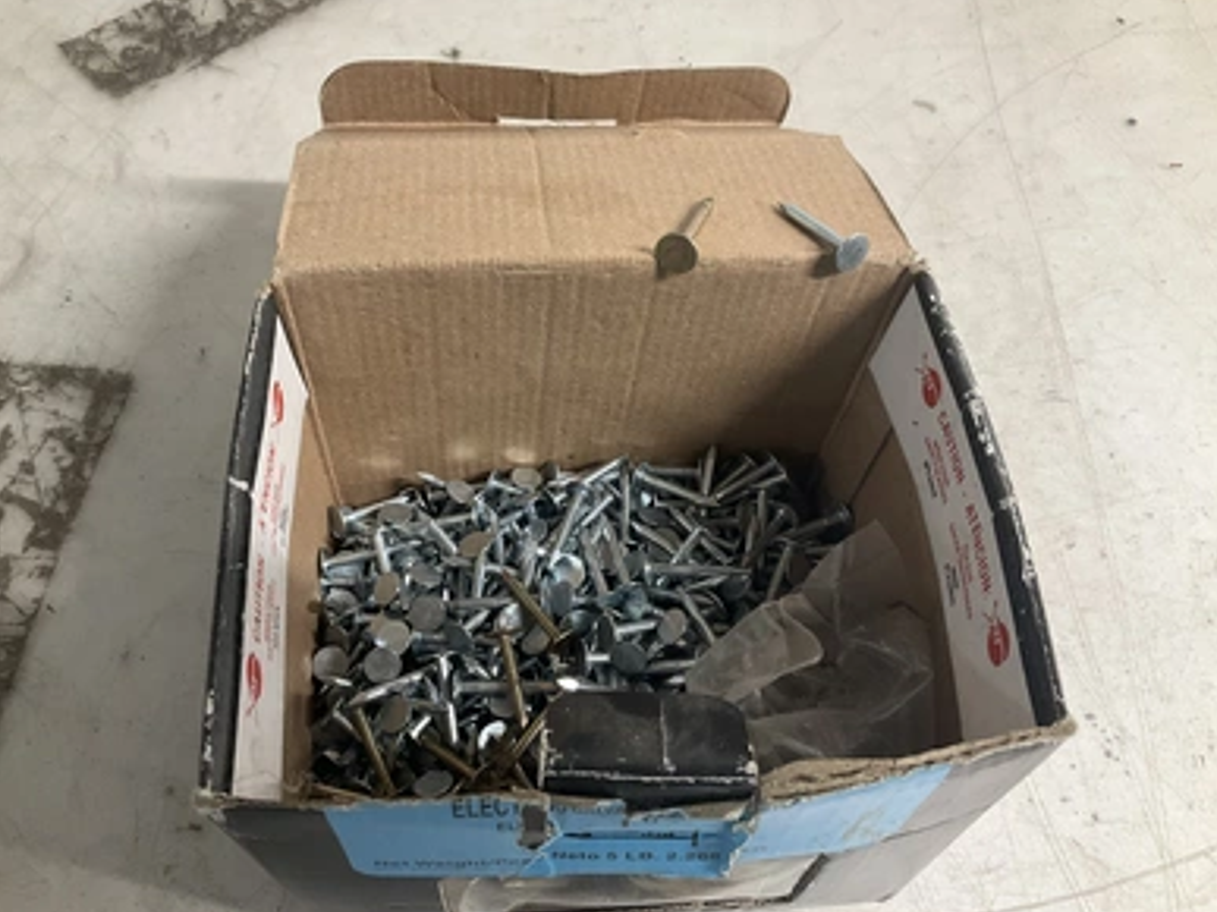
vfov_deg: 46.8
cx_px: 591
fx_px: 1054
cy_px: 450
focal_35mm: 30
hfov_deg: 60.0
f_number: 1.8
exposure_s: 1/60
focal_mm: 3
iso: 80
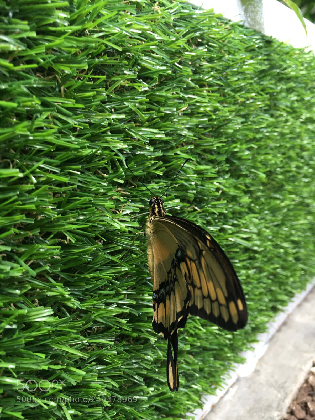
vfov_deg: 61.7
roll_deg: +0.7
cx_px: 158
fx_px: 352
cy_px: 210
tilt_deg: -13.6
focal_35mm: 29
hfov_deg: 48.2
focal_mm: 4.15
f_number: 2.2
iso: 40
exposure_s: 1/33
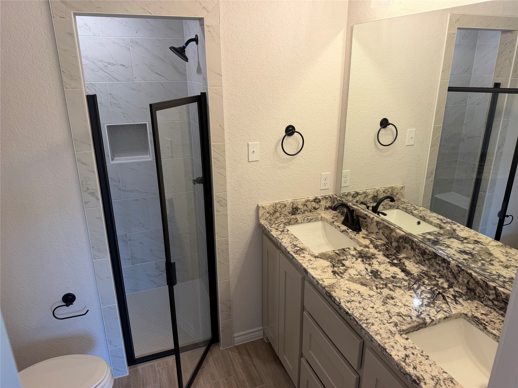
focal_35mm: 24
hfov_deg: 71.6
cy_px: 194
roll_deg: +0.7
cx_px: 259
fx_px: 359
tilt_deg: -18.9
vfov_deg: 56.8
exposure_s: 1/120
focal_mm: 6.76
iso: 80
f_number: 1.78
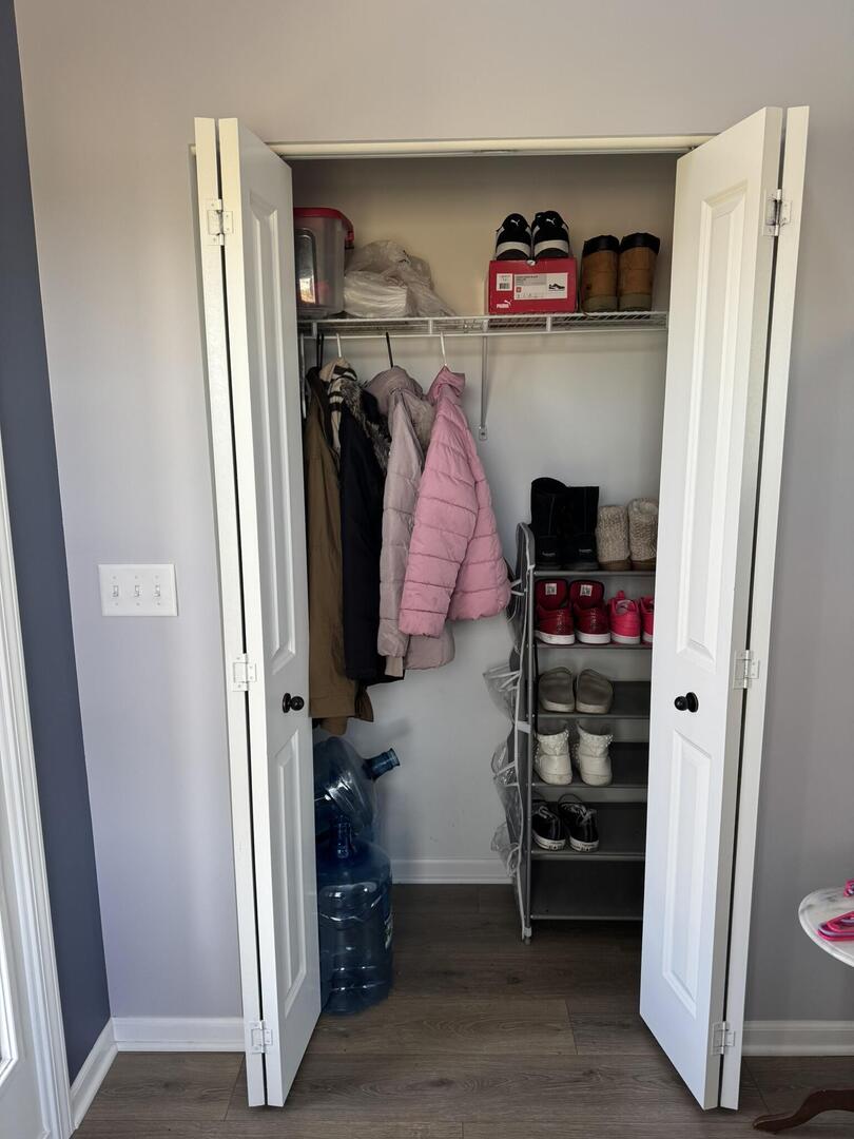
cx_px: 427
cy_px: 570
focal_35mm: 24
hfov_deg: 56.8
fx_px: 789
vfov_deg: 71.6
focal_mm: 6.76
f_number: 1.78
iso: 160
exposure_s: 1/121
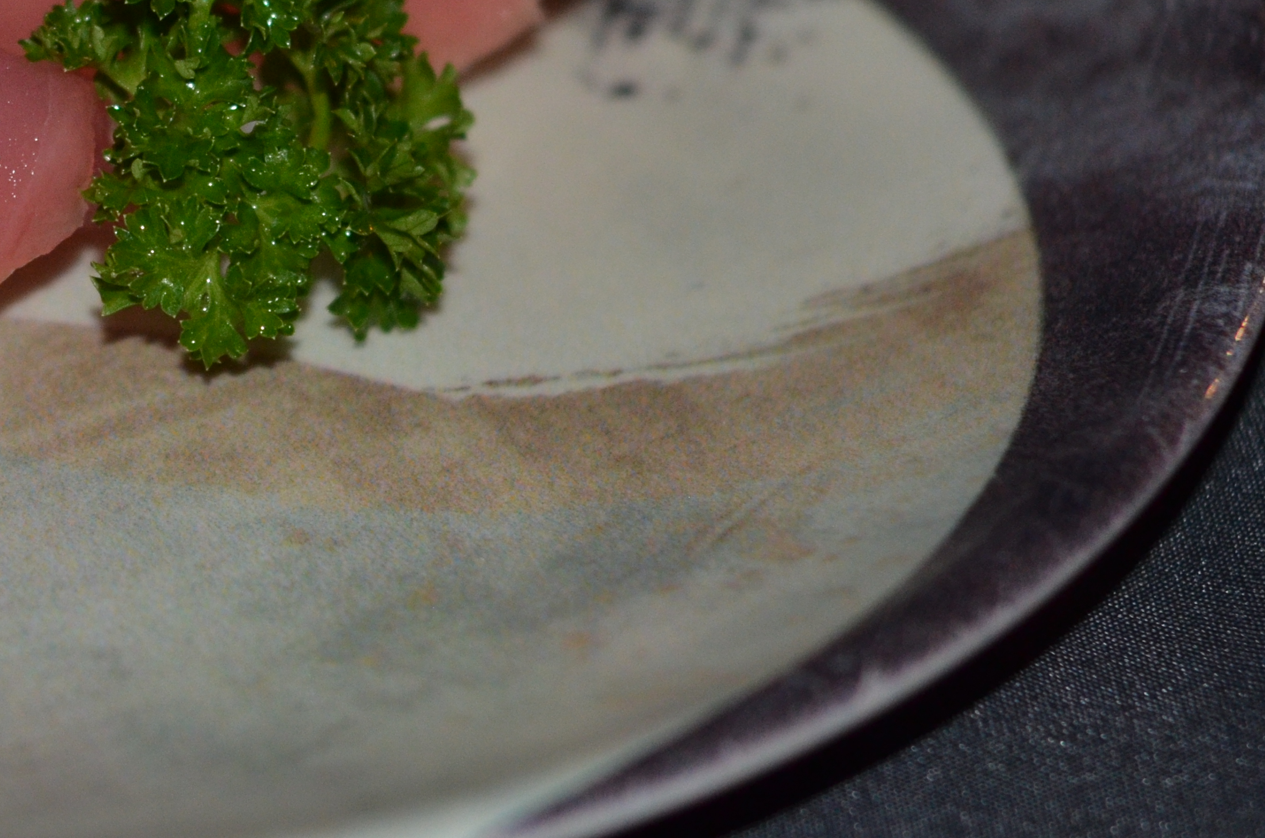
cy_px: 91
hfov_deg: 12.1
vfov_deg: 8.1
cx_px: -54
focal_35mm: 168
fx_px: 5891
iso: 800
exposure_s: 1/60
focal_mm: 50
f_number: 2.8
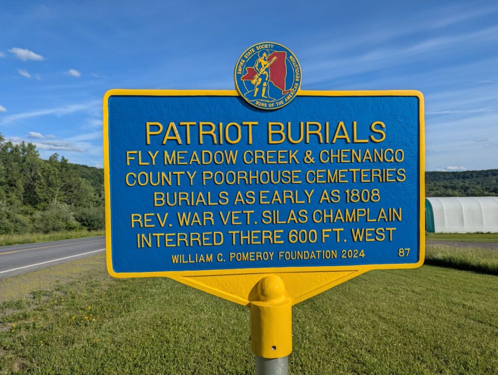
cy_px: 188
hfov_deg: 71.5
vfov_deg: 56.9
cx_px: 249
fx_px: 346
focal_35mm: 24
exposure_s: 1/4184
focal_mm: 6.81
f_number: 1.85
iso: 44
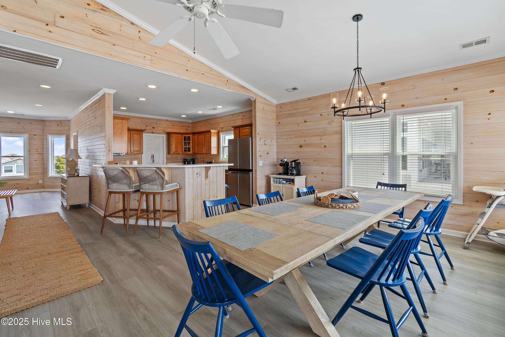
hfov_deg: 100.4
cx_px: 252
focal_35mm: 15
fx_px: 210
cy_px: 168
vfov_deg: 77.3
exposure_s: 1/25
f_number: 4.5
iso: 100
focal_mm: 10
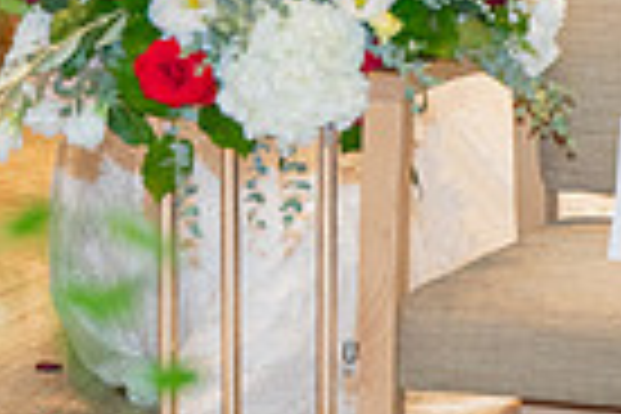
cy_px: -385
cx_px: 76
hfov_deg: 5.2
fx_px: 6882
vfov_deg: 3.4
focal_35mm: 399
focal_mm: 95
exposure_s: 1/160
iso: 1250
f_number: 3.2
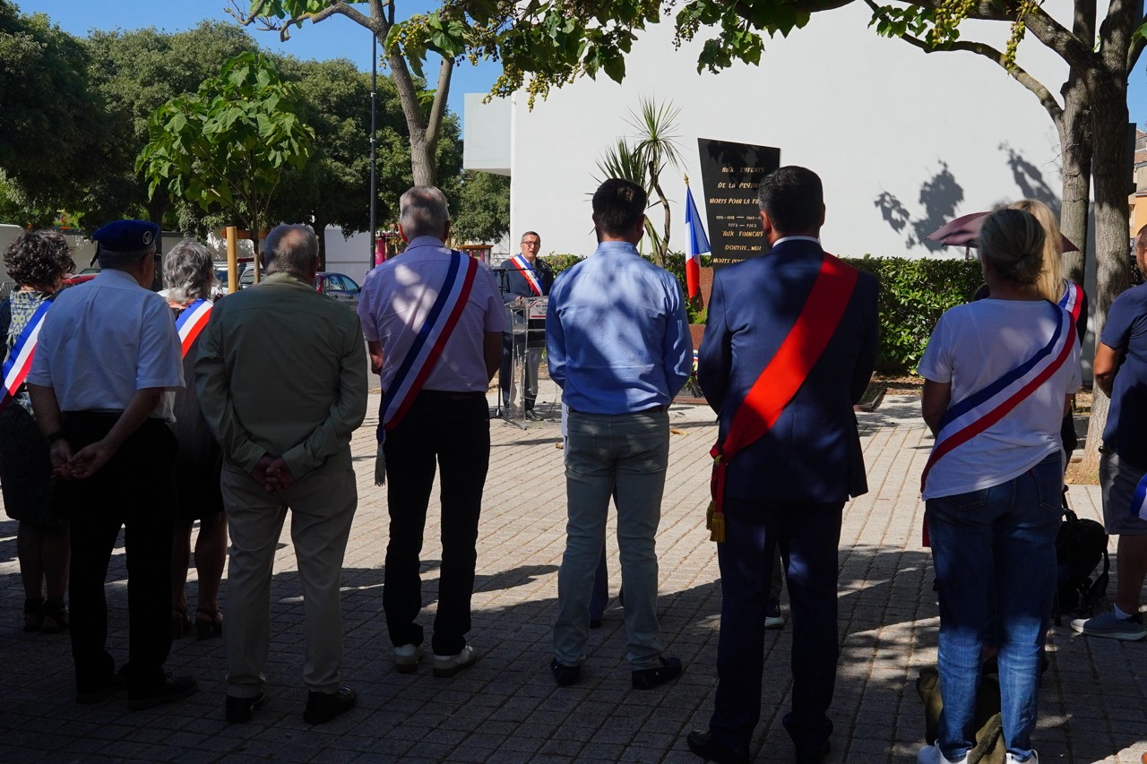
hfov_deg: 46.4
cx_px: 574
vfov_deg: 31.9
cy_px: 382
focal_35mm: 42
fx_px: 1338
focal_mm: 28
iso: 800
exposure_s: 1/2500
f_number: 9
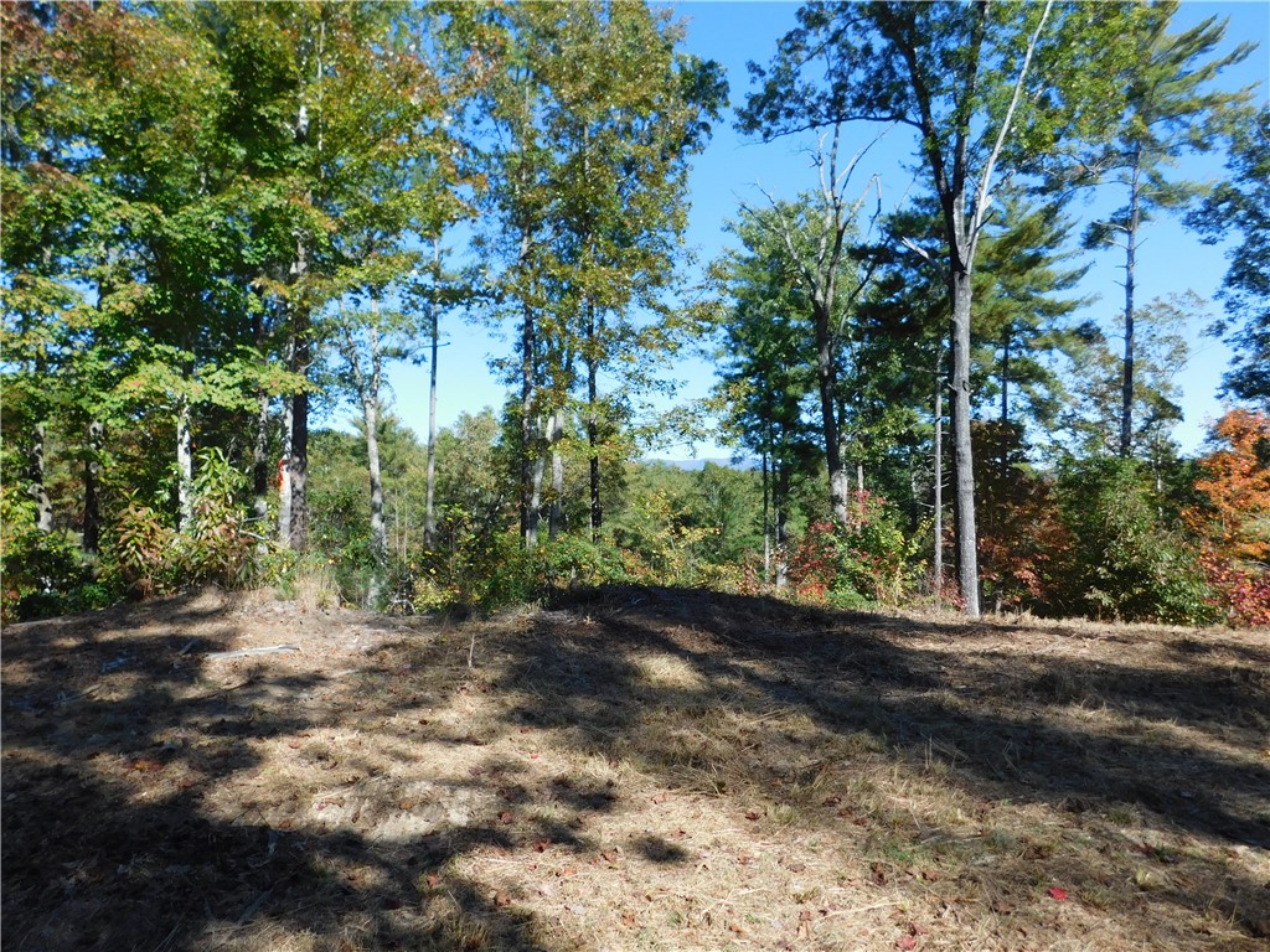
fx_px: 844
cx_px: 635
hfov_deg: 73.9
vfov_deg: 58.9
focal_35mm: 23
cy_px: 476
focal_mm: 4
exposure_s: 1/800
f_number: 3
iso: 125
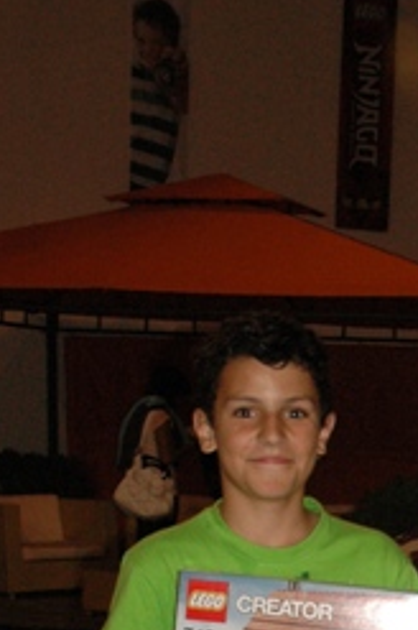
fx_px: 1869
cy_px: 750
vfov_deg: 18.2
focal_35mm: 107
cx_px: 543
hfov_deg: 12.4
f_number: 7.1
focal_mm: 22
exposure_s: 1/250
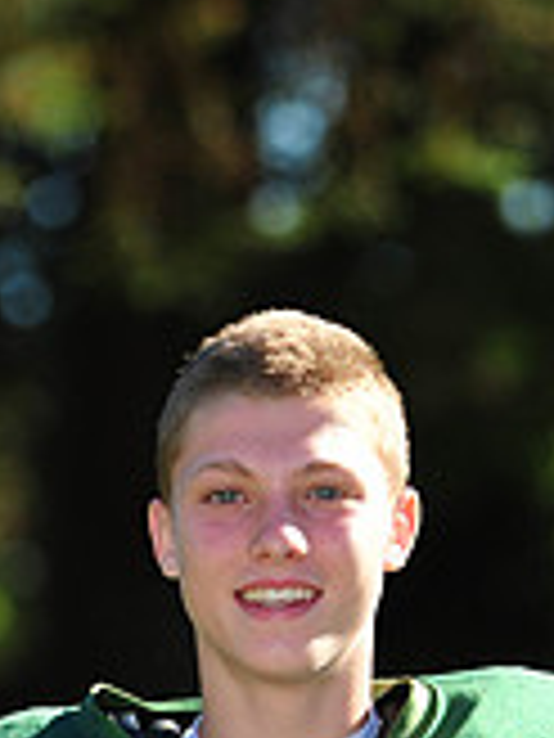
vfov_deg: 3.5
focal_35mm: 560
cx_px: 311
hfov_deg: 2.7
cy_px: 1161
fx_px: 11950
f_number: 4.5
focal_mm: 165
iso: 400
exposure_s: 1/1600
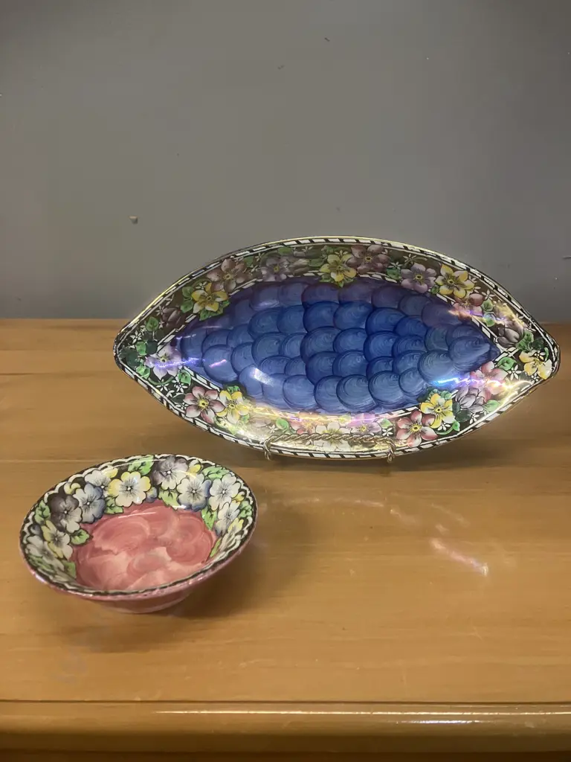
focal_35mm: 28
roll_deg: -0.5
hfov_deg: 49.7
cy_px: 381
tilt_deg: -21.9
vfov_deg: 63.4
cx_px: 286
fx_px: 616
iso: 200
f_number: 1.8
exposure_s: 1/50
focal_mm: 3.99
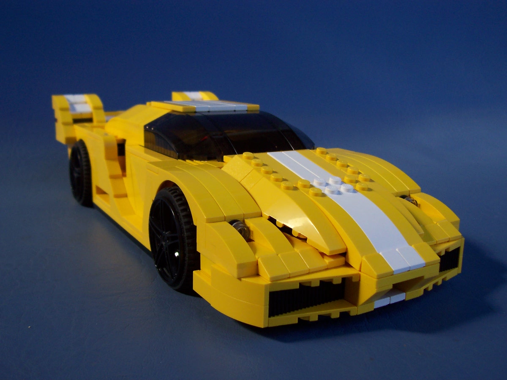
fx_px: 542
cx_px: 254
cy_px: 190
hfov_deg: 50.1
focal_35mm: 37
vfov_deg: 38.7
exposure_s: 1/350
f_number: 2.8
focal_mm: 5.6
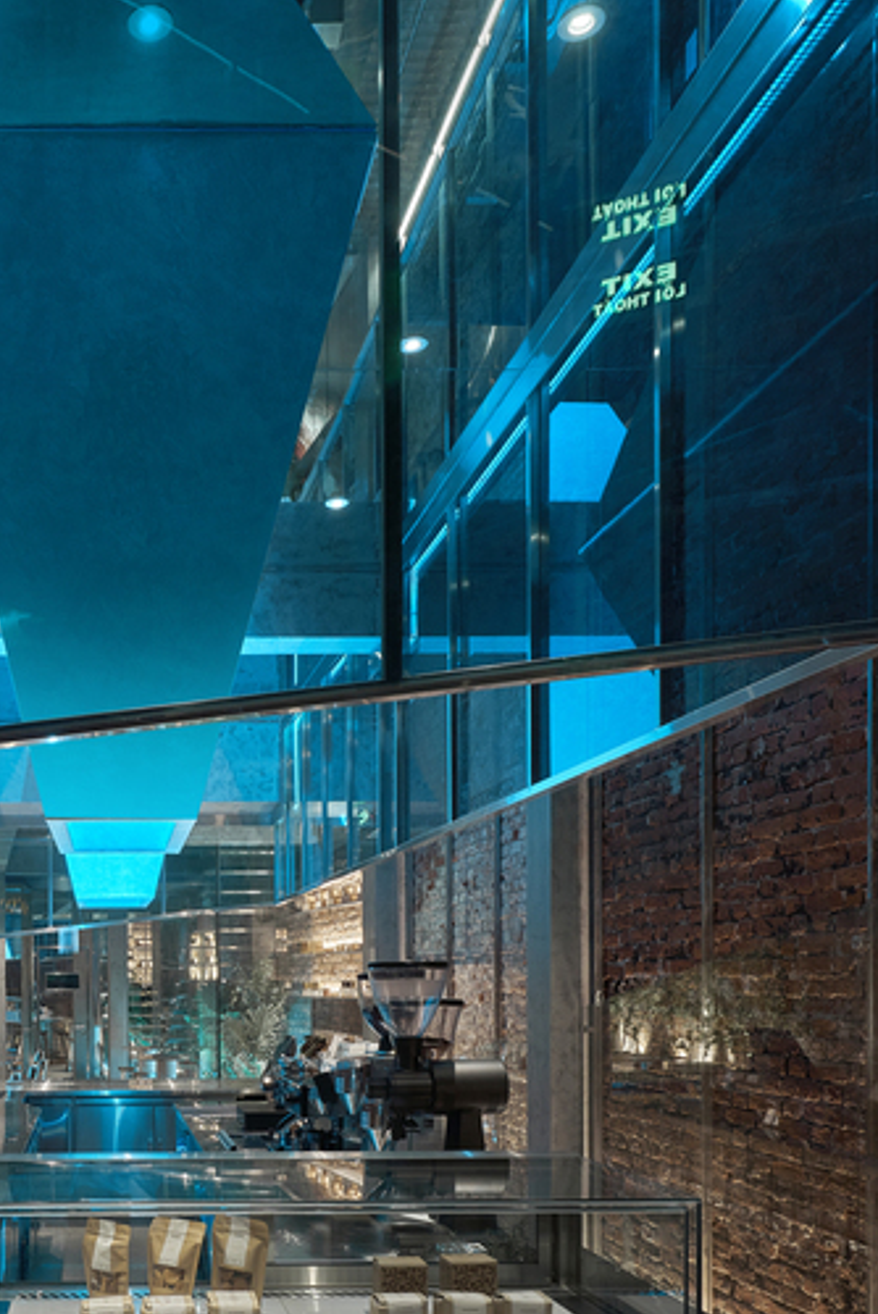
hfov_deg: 38.8
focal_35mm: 32
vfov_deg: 55.8
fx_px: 1169
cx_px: 117
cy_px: 991
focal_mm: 16
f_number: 8
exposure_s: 1/2.5
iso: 125
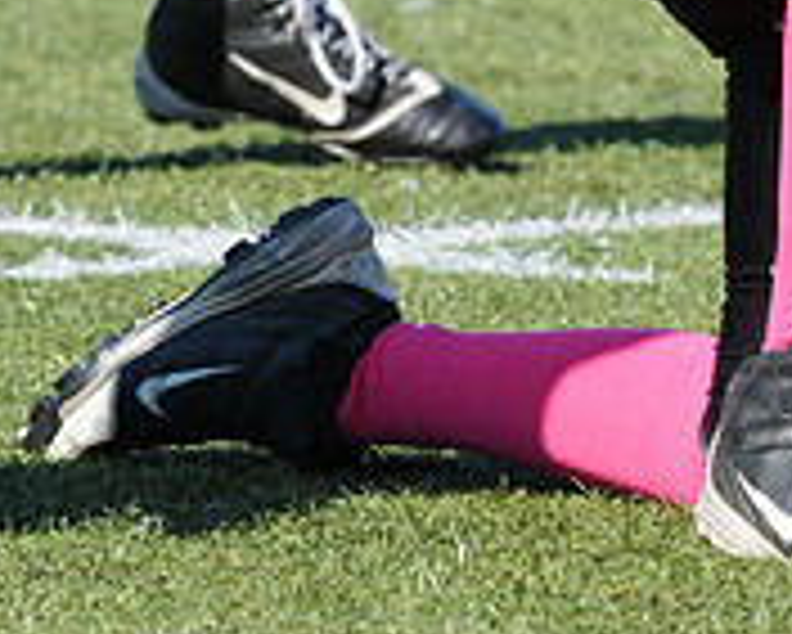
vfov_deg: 1.1
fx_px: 32647
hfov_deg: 1.4
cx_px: 713
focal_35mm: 1392
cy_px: -387
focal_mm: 300
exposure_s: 1/500
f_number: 6.3
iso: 200
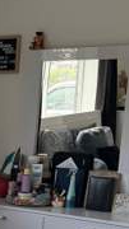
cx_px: -149
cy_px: 235
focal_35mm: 93
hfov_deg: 11.4
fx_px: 567
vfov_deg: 22.0
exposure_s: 1/120
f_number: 1.78
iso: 320
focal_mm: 6.76
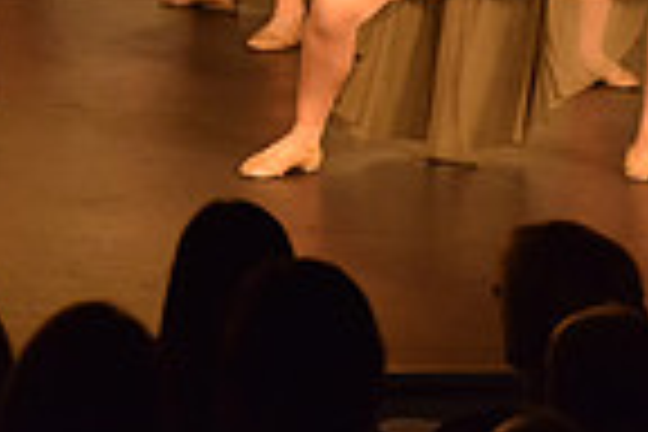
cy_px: -236
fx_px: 7991
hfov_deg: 4.6
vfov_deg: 3.1
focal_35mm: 444
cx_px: -270
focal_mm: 110
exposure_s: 1/250
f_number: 4
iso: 2000
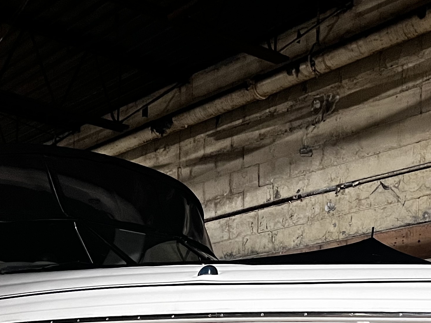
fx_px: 884
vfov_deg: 19.3
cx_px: 273
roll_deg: -0.3
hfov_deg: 27.3
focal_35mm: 71
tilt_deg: -0.6
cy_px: 408
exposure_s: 1/30
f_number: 1.6
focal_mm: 5.1
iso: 640
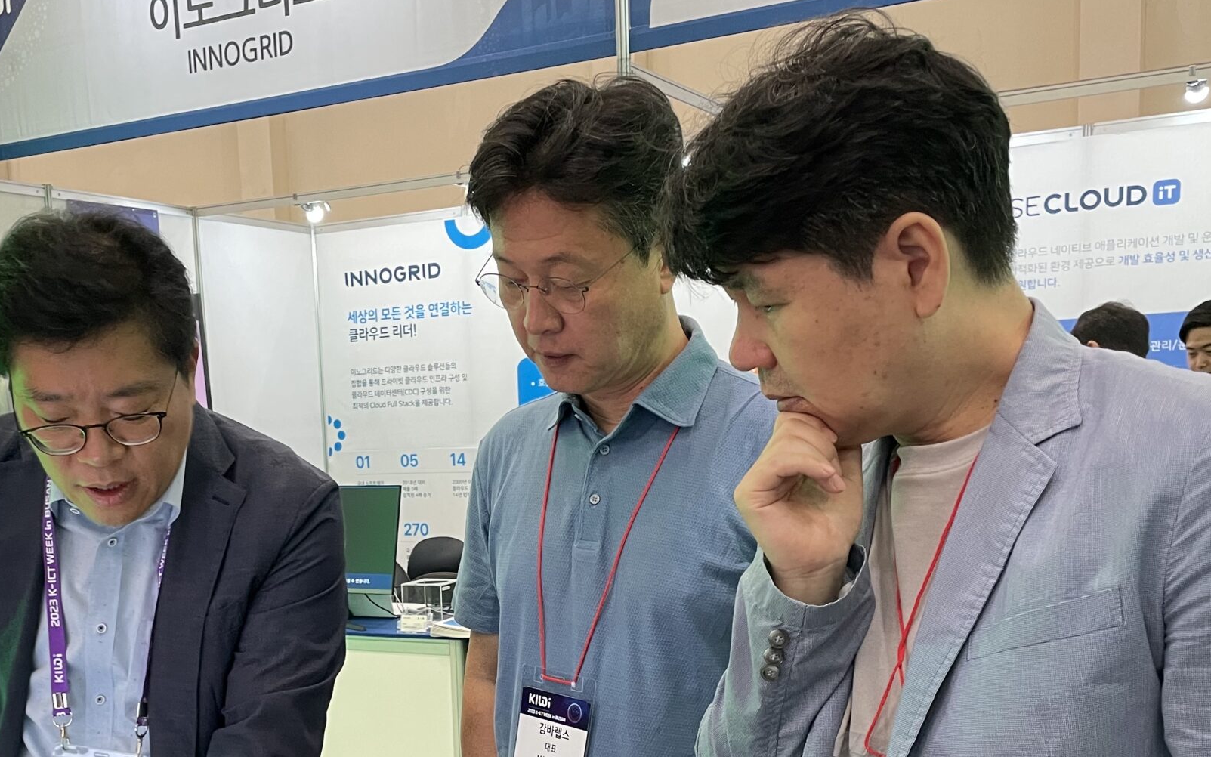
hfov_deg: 44.9
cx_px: 452
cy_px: 637
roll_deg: +3.1
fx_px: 1452
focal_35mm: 44
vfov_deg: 28.4
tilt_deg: -8.9
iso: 200
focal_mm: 4.2
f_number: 1.6
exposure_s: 1/60
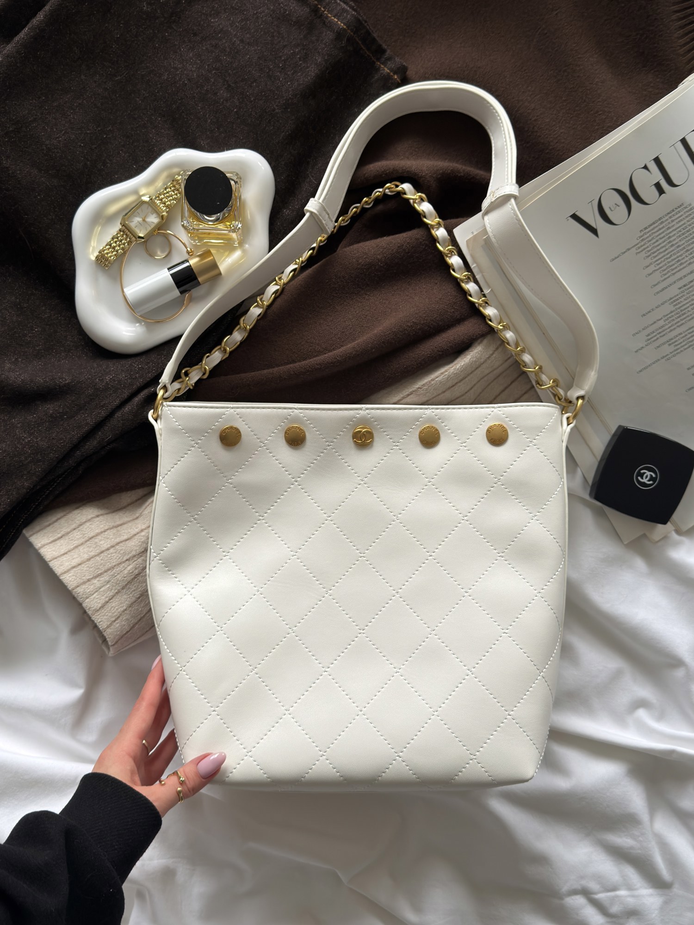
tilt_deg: -87.4
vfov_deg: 52.6
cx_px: 347
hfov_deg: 40.7
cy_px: 462
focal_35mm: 35
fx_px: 936
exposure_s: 1/94
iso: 100
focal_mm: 6.76
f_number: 1.78
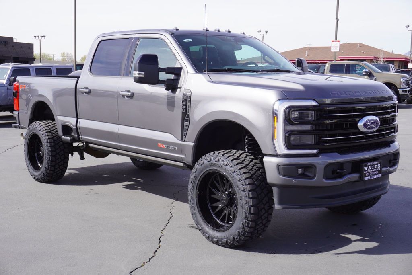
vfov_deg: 29.0
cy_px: 138
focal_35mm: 46
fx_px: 532
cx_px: 206
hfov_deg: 42.3
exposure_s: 1/125
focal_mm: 31
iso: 100
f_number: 9
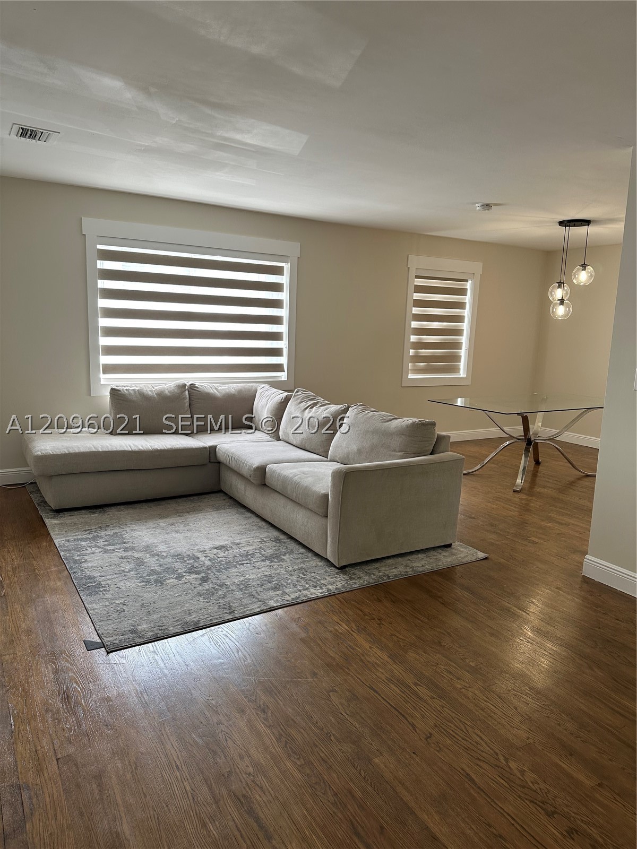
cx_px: 318
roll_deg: -3.1
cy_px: 424
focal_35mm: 24
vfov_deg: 71.6
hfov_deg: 56.8
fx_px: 589
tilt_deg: -9.4
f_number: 1.78
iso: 100
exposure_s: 1/124
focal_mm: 6.86
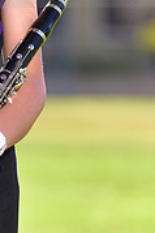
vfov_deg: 3.2
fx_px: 4193
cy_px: -34
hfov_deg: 2.1
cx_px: -79
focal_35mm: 648
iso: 100
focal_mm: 200
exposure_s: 1/250
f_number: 4.5
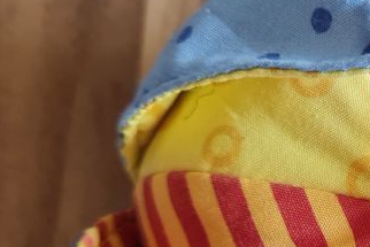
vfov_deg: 16.1
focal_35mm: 84
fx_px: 864
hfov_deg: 22.4
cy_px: 215
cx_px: 434
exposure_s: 1/50
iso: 320
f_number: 1.8
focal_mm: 5.4
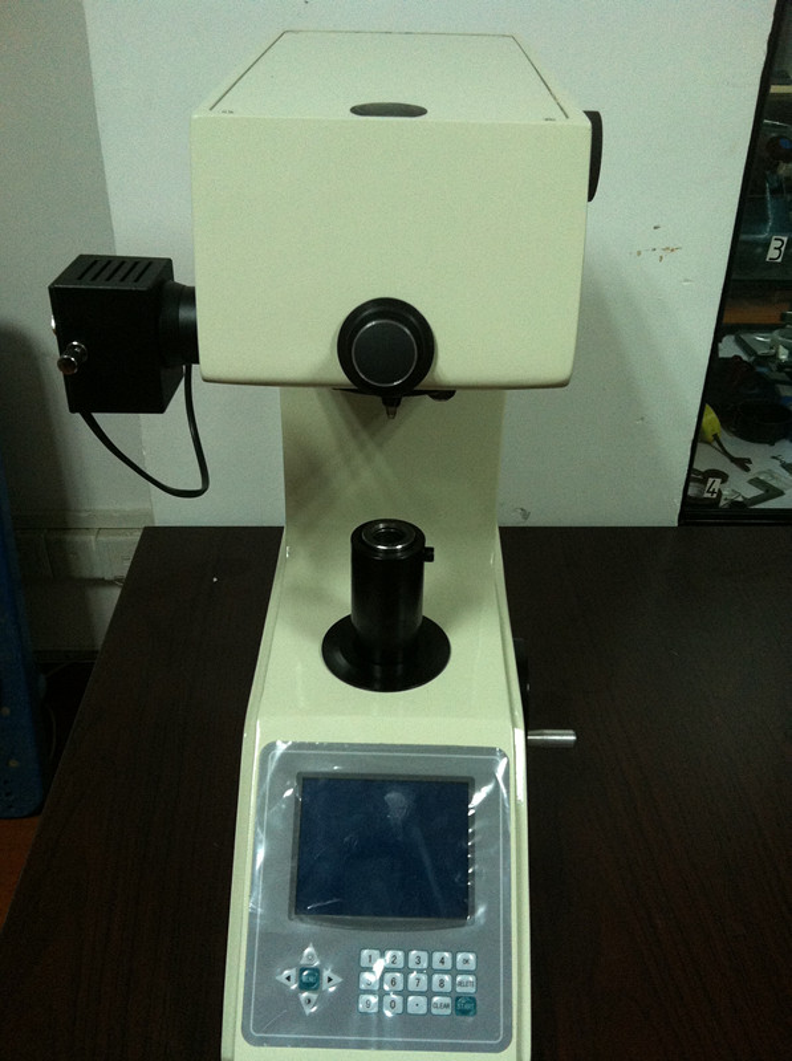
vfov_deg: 52.7
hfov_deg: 40.6
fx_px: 1071
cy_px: 530
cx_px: 396
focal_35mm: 35
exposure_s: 1/17
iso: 200
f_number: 2.8
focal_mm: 3.85
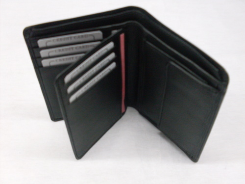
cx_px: 122
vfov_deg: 37.7
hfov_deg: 49.0
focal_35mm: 38
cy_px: 92
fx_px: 269
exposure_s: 1/15
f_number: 2.8
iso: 200
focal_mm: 6.3
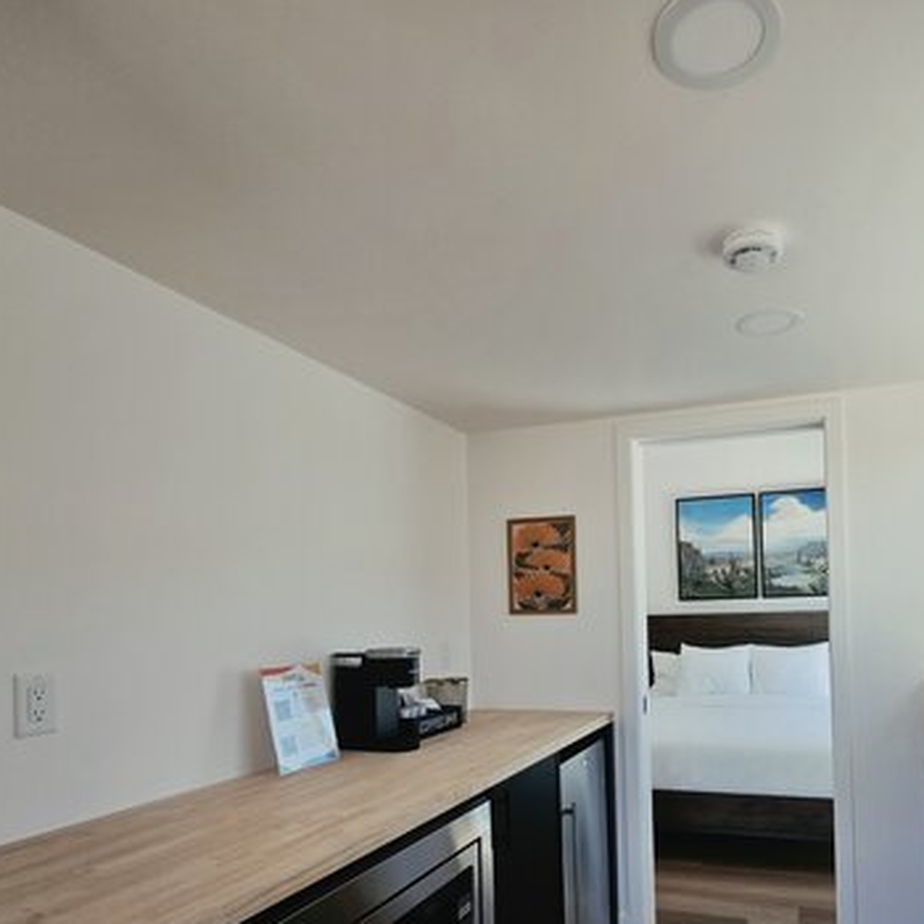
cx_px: 618
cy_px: 610
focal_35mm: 21
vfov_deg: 70.2
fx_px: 634
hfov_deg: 70.0
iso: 40
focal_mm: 2.2
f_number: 1.9
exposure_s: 1/370
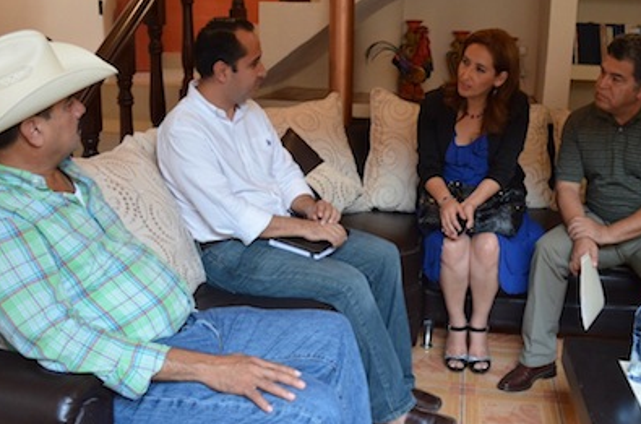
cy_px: 212
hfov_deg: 50.8
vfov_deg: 34.9
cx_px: 333
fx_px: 675
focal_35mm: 38
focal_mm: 20
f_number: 5.6
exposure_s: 1/60
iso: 2000
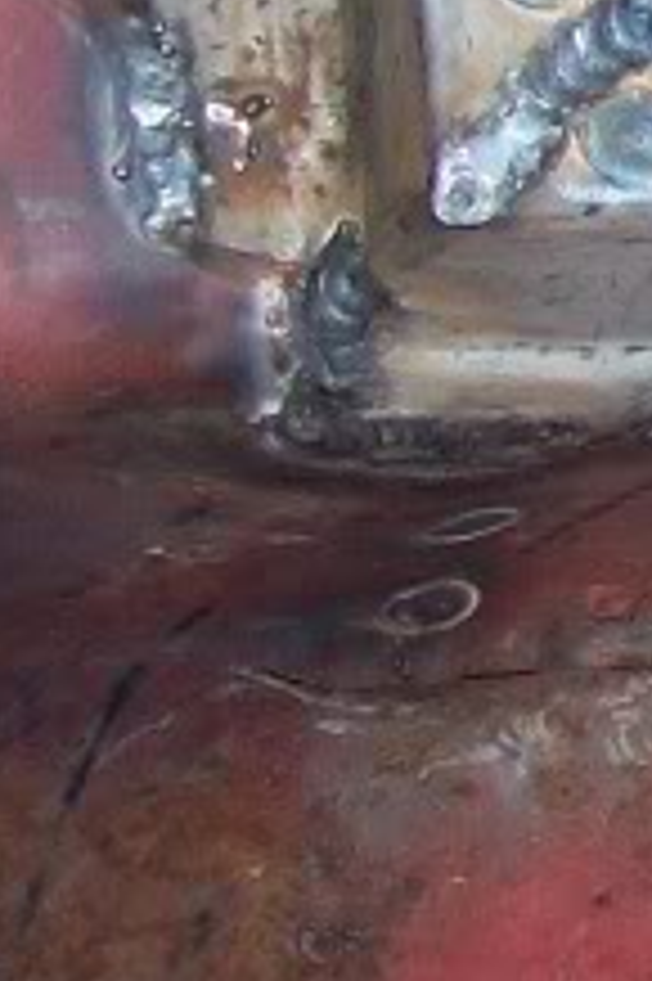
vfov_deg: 11.5
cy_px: -198
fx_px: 4789
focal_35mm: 176
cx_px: 2028
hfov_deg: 6.9
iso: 80
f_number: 2.7
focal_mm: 6
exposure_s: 1/64
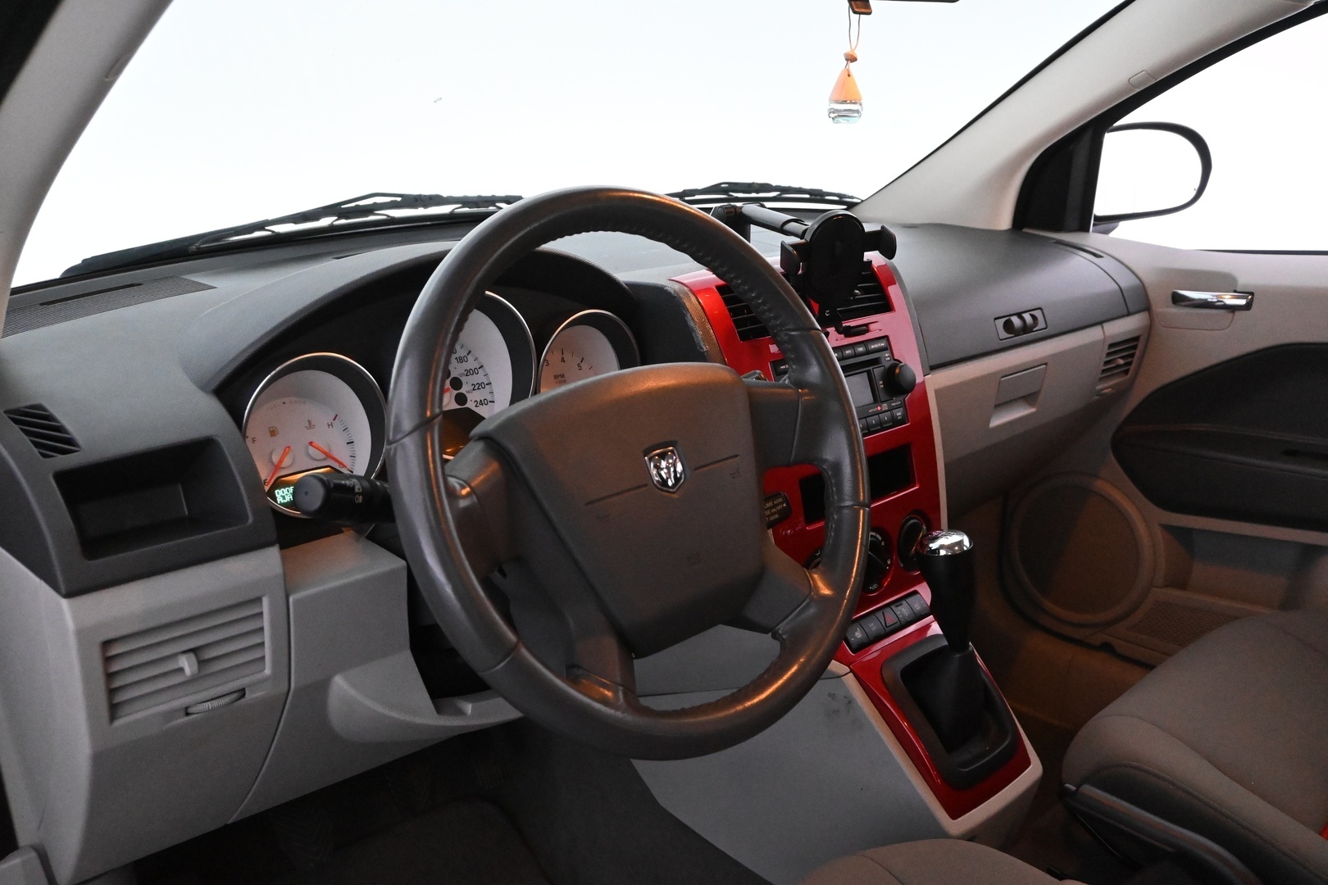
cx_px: 664
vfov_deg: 43.6
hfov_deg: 61.9
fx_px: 1107
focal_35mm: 30
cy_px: 442
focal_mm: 20
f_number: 4.5
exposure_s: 1/80
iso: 6400
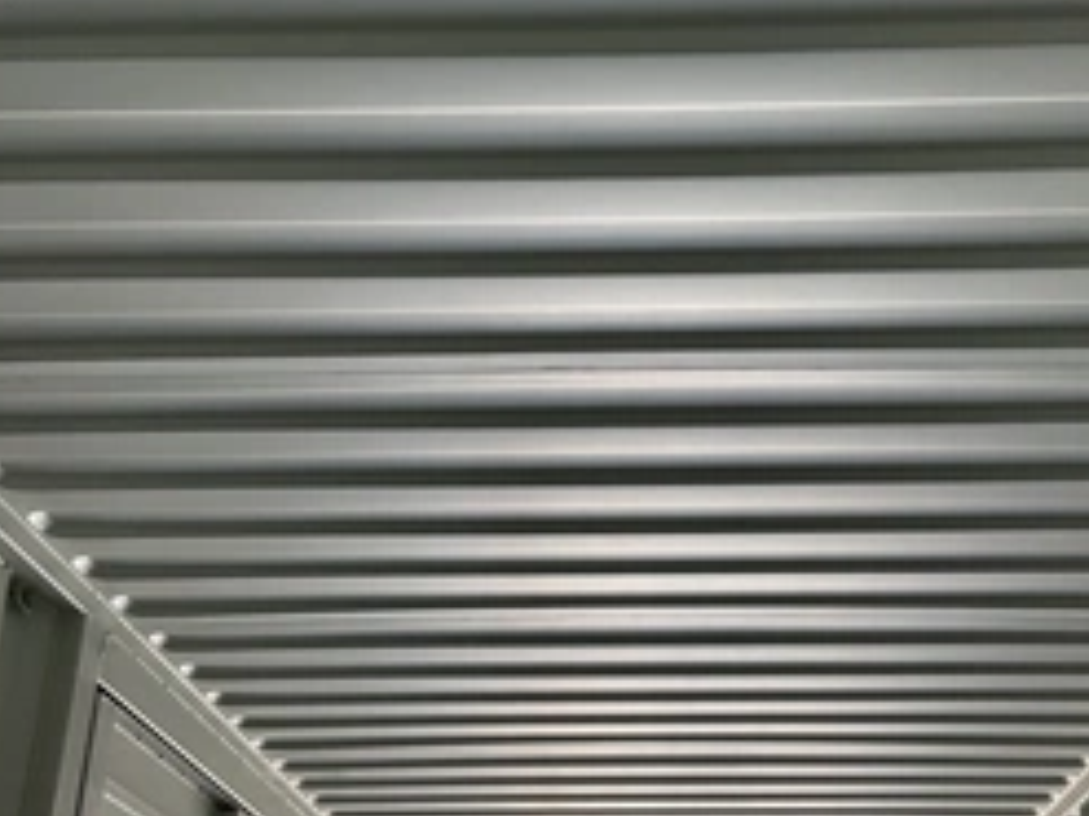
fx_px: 1478
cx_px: 639
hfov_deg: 40.3
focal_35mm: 47
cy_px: 445
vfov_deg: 30.8
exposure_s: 1/87
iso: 64
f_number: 1.8
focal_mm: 3
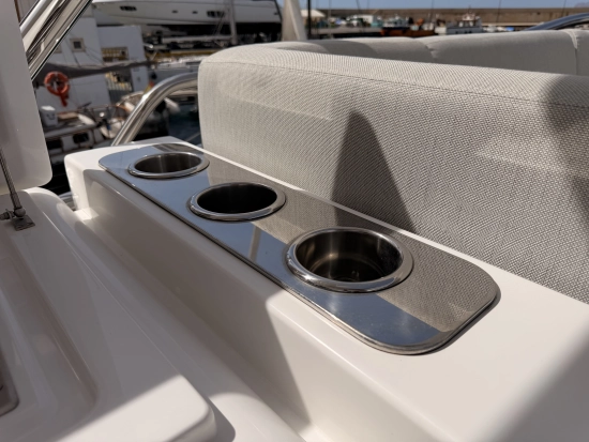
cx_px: 294
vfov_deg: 56.9
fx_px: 409
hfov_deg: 71.6
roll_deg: +2.1
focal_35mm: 24
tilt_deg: -25.3
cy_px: 221
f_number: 1.78
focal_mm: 6.76
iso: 80
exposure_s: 1/11905
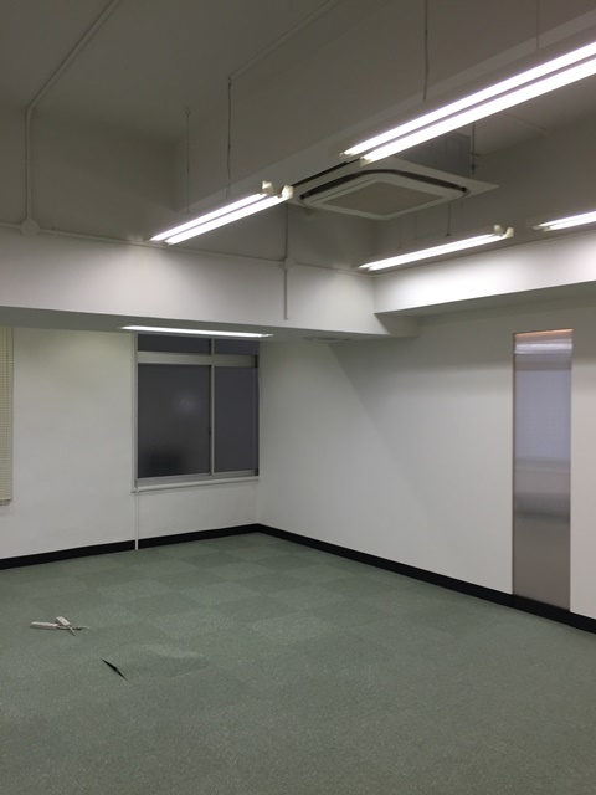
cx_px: 298
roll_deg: -0.9
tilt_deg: +0.5
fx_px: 666
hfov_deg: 48.2
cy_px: 398
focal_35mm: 29
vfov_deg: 61.7
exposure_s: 1/120
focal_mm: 4.15
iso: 50
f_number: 2.2
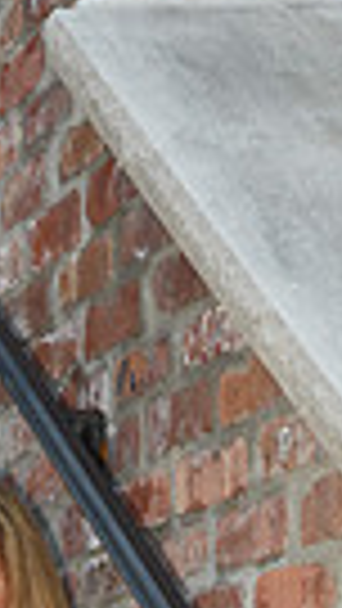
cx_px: -421
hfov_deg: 5.8
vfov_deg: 10.1
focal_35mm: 202
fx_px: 3255
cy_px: 1090
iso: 640
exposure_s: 1/100
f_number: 8
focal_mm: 45
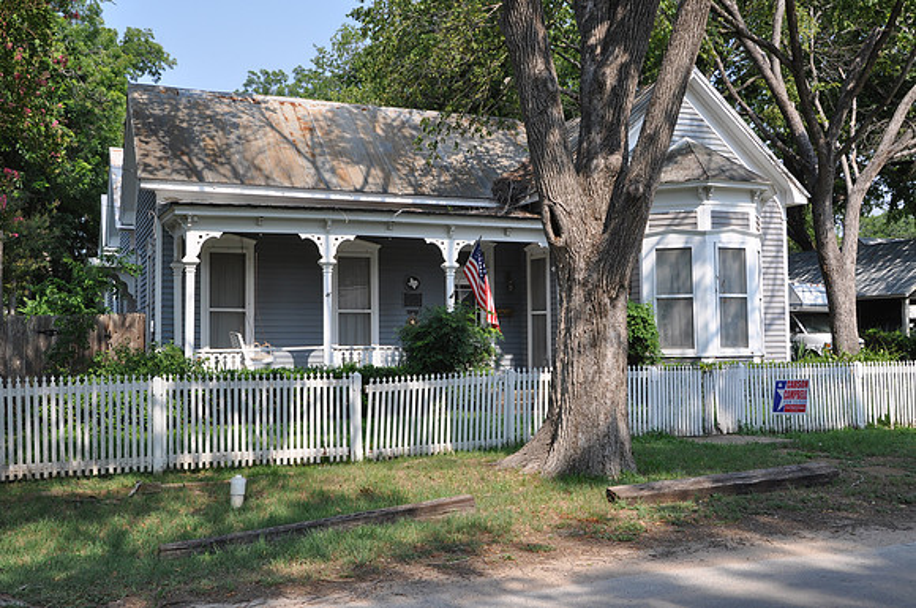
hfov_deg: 51.3
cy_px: 304
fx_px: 953
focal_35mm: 38
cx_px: 458
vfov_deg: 35.4
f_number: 10
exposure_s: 1/100
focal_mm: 25
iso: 200
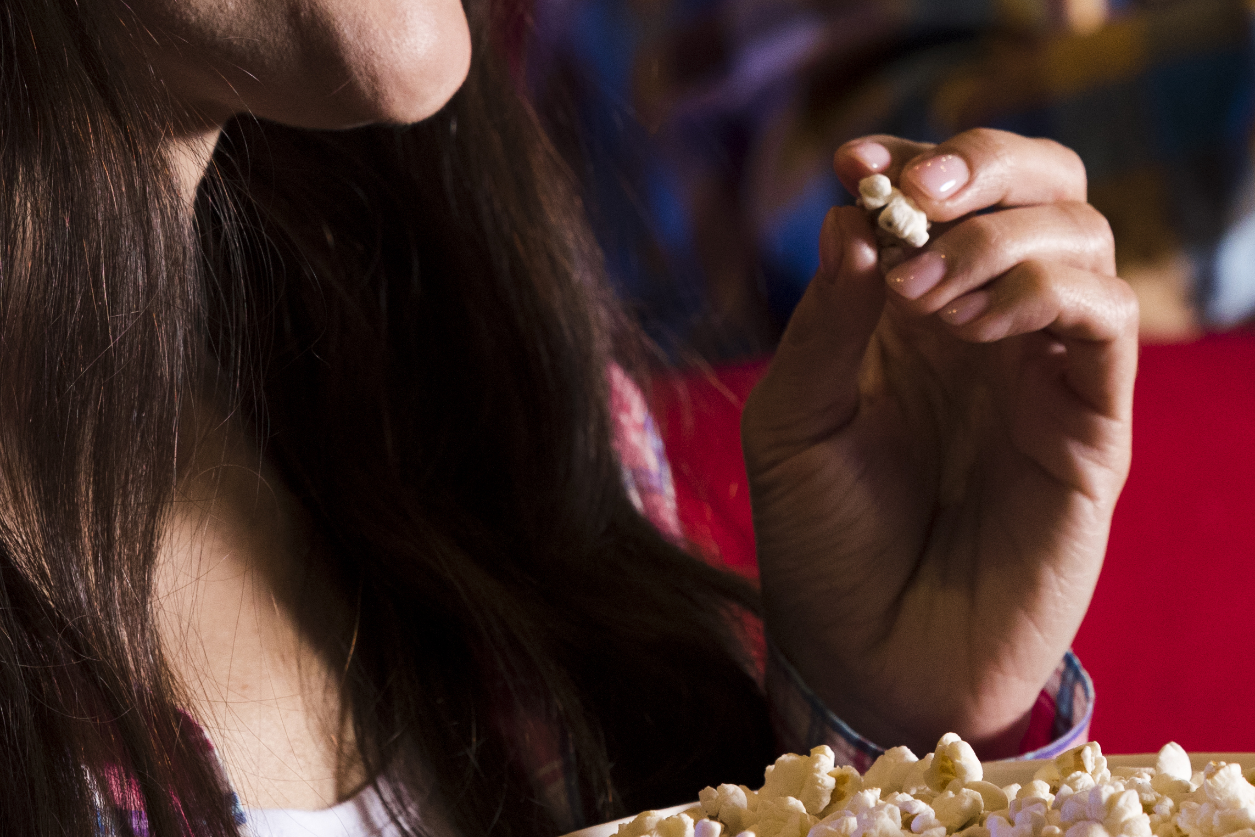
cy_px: -8
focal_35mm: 451
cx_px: 553
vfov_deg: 3.0
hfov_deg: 4.6
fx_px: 15726
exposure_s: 1/160
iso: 500
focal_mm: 140
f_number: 4.5
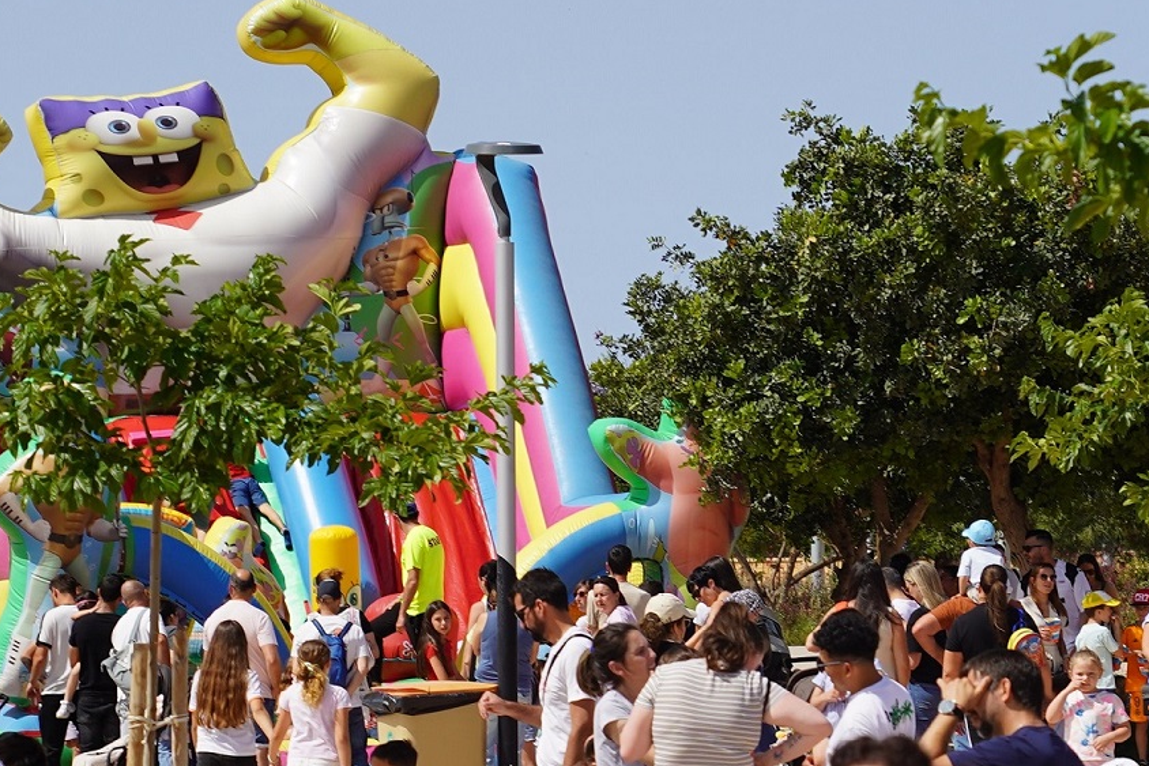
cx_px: 614
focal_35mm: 225
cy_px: 740
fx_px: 7182
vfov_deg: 6.1
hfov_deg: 9.1
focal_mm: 75
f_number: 5
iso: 100
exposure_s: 1/800
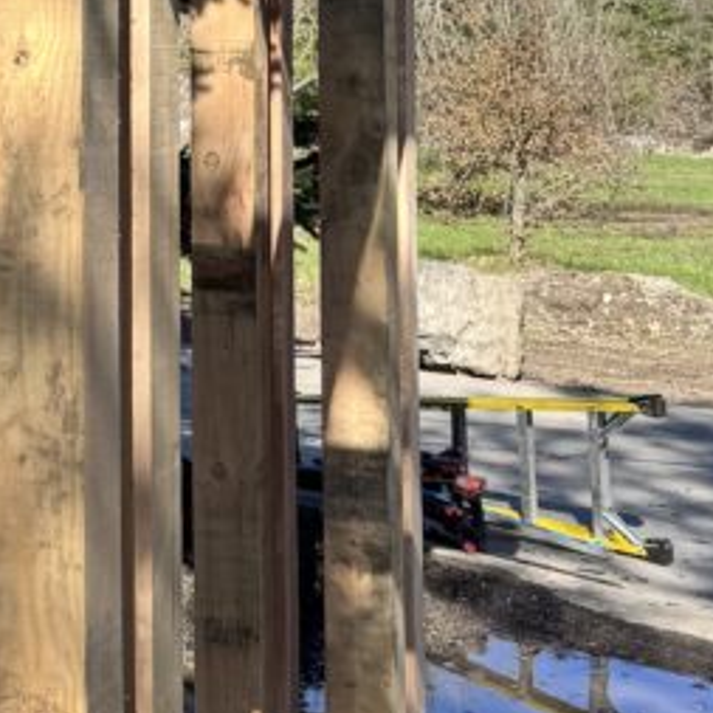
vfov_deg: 19.6
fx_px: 2004
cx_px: -28
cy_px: 11
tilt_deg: +2.0
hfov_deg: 19.5
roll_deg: -1.4
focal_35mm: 86
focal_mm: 6.76
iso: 80
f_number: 1.78
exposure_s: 1/2041
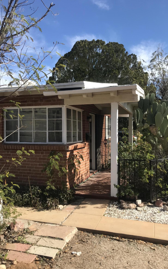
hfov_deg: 41.8
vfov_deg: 62.9
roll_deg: +0.8
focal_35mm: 30
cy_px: 135
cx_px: 76
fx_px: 220
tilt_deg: +1.3
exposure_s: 1/1451
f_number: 1.8
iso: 20
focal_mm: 3.99
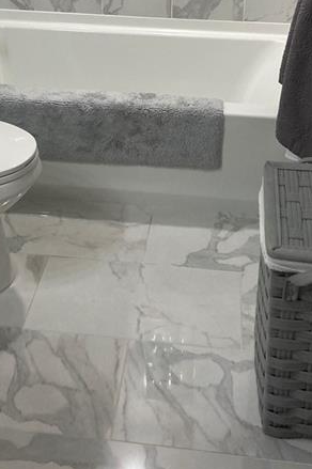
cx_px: 128
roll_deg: +0.0
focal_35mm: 51
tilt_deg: -23.9
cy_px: 82
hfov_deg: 26.4
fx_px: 664
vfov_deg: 37.3
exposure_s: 1/60
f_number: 1.8
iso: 125
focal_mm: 3.99
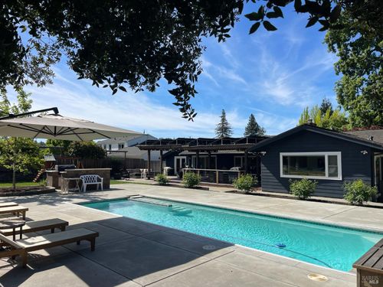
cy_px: 144
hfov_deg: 69.4
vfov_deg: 54.9
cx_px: 192
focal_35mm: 25
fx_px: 277
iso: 32
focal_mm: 5.1
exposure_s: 1/4525
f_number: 1.6
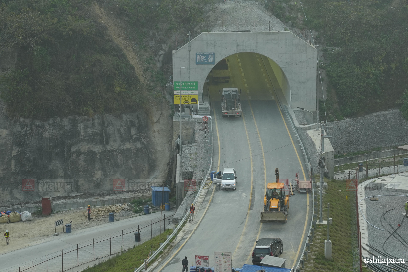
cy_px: 136
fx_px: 1190
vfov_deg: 13.0
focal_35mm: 105
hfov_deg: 19.5
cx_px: 204
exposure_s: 1/250
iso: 400
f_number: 9
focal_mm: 70
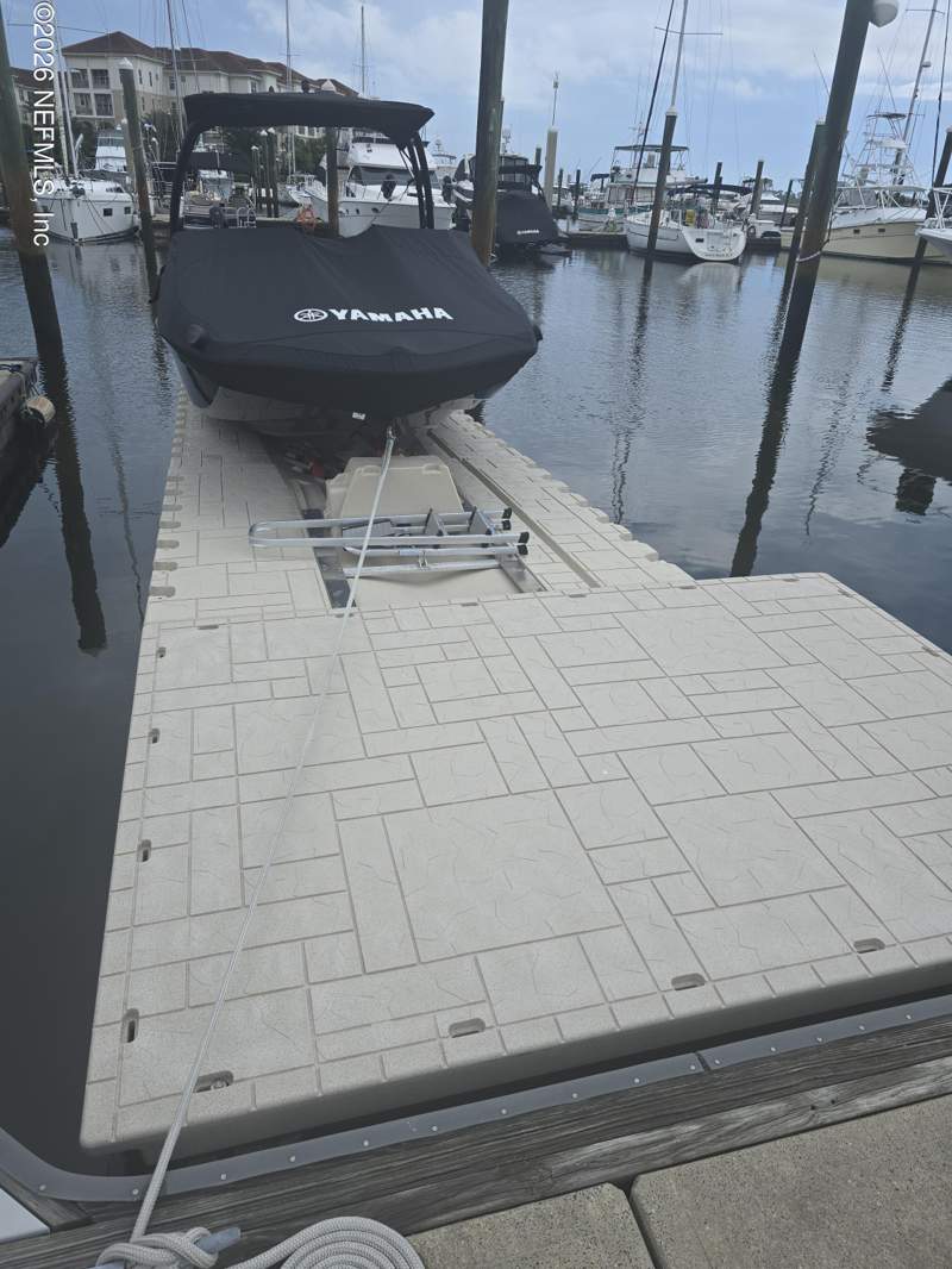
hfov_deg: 58.9
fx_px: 843
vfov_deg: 73.9
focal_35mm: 23
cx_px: 476
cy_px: 634
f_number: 1.7
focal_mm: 6.3
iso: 12
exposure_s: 1/1038
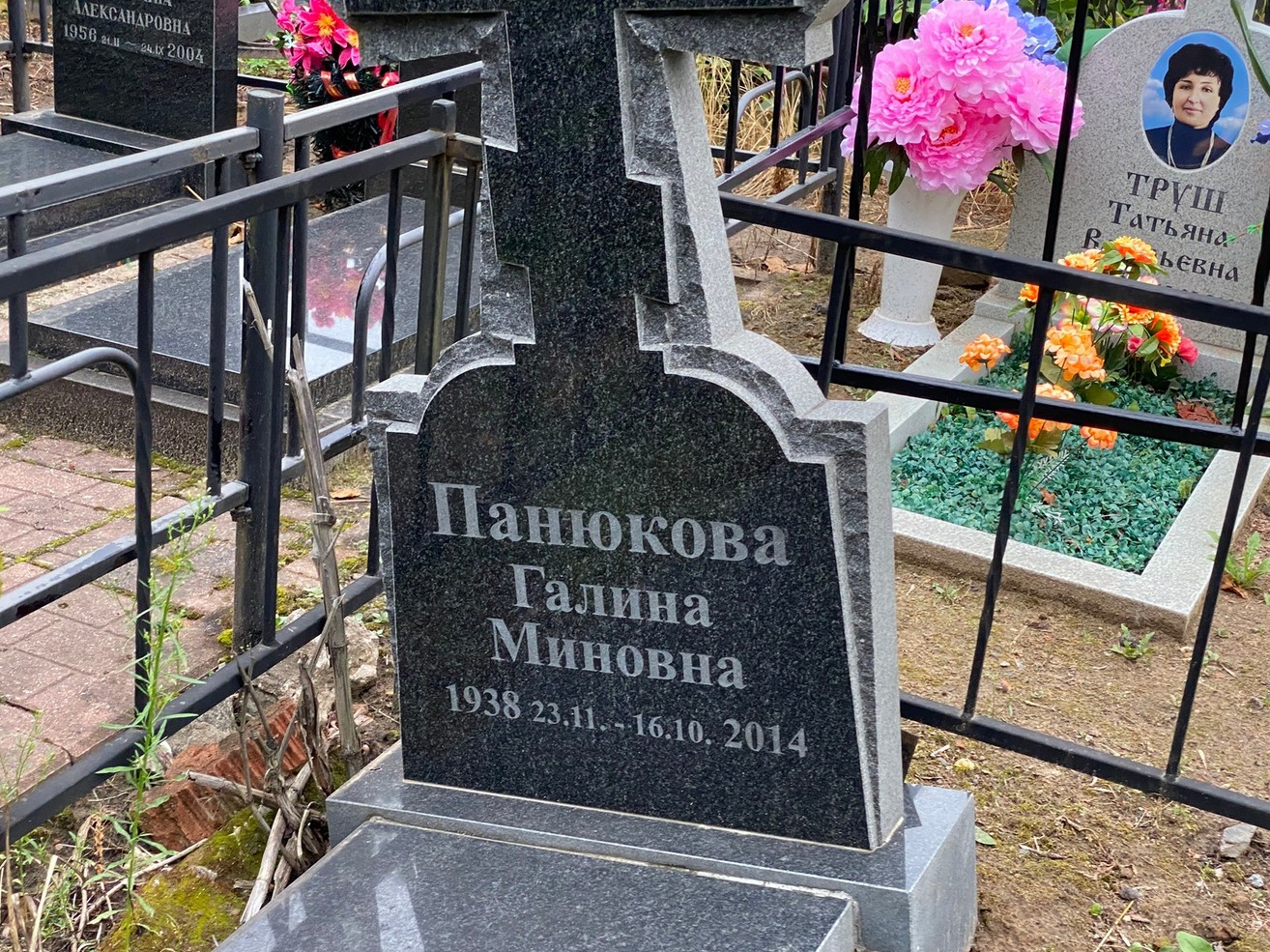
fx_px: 2091
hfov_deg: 33.8
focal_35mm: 57
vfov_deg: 25.6
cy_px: 520
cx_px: 620
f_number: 2
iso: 160
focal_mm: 6
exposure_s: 1/116
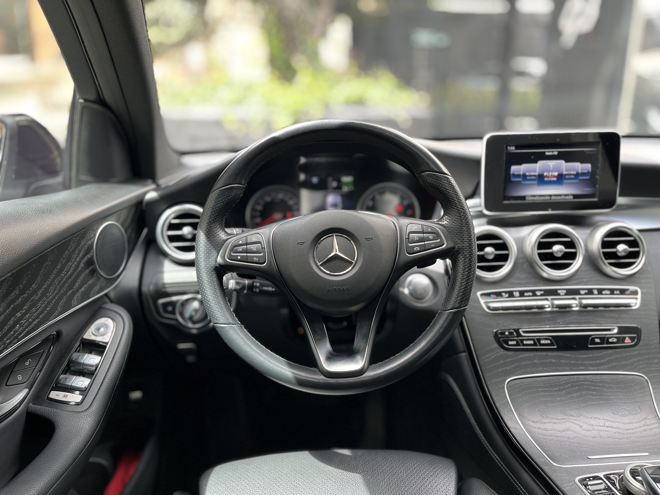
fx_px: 496
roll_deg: -0.4
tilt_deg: -15.9
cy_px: 248
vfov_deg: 53.1
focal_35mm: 26
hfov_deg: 67.3
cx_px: 330
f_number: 1.6
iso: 80
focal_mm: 5.1
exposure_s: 1/84
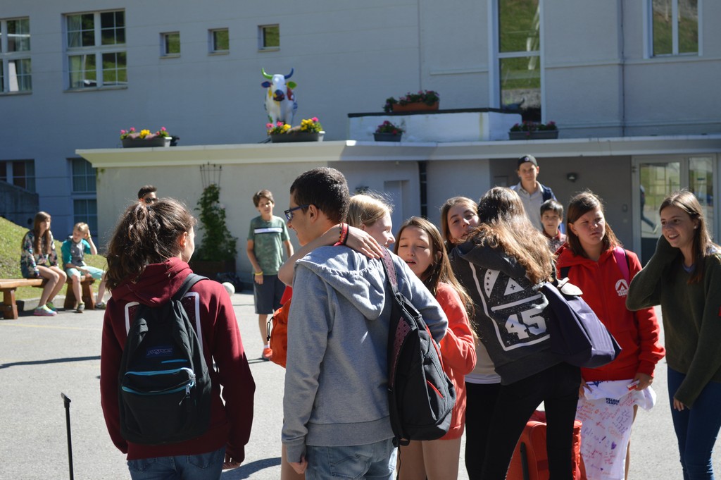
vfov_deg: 20.1
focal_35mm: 68
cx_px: 360
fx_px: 1351
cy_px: 240
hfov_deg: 29.9
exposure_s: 1/250
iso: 140
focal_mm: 45
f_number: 5.3
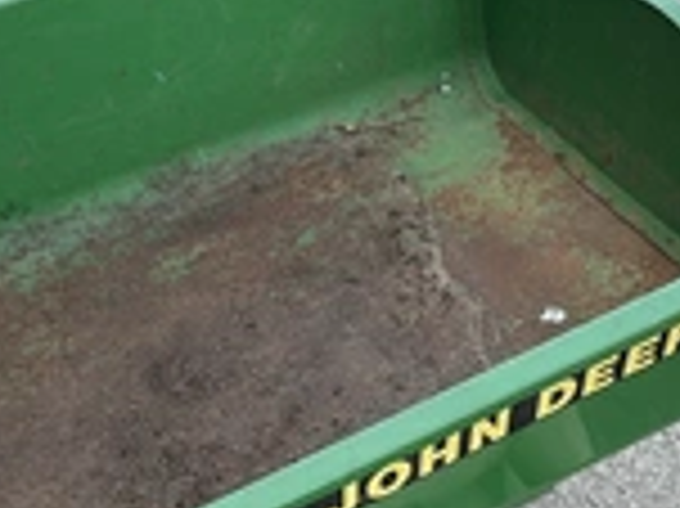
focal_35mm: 77
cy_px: 445
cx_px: 396
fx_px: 1511
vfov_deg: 18.8
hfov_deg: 25.3
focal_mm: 3
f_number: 1.8
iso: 20
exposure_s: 1/190
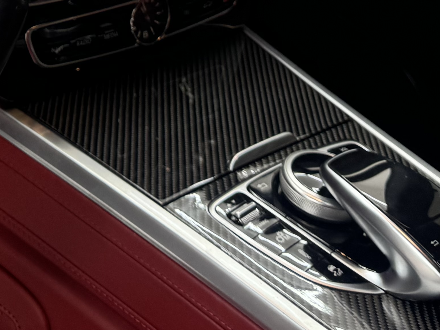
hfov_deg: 21.3
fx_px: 1131
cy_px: -270
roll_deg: -10.1
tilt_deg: -18.9
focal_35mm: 89
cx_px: 1
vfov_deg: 14.5
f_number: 1.78
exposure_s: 1/110
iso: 80
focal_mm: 6.76
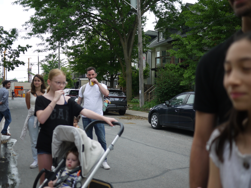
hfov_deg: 46.8
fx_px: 290
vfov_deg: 36.0
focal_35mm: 40
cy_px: 94
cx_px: 126
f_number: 1.8
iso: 100
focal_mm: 20
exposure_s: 1/1000
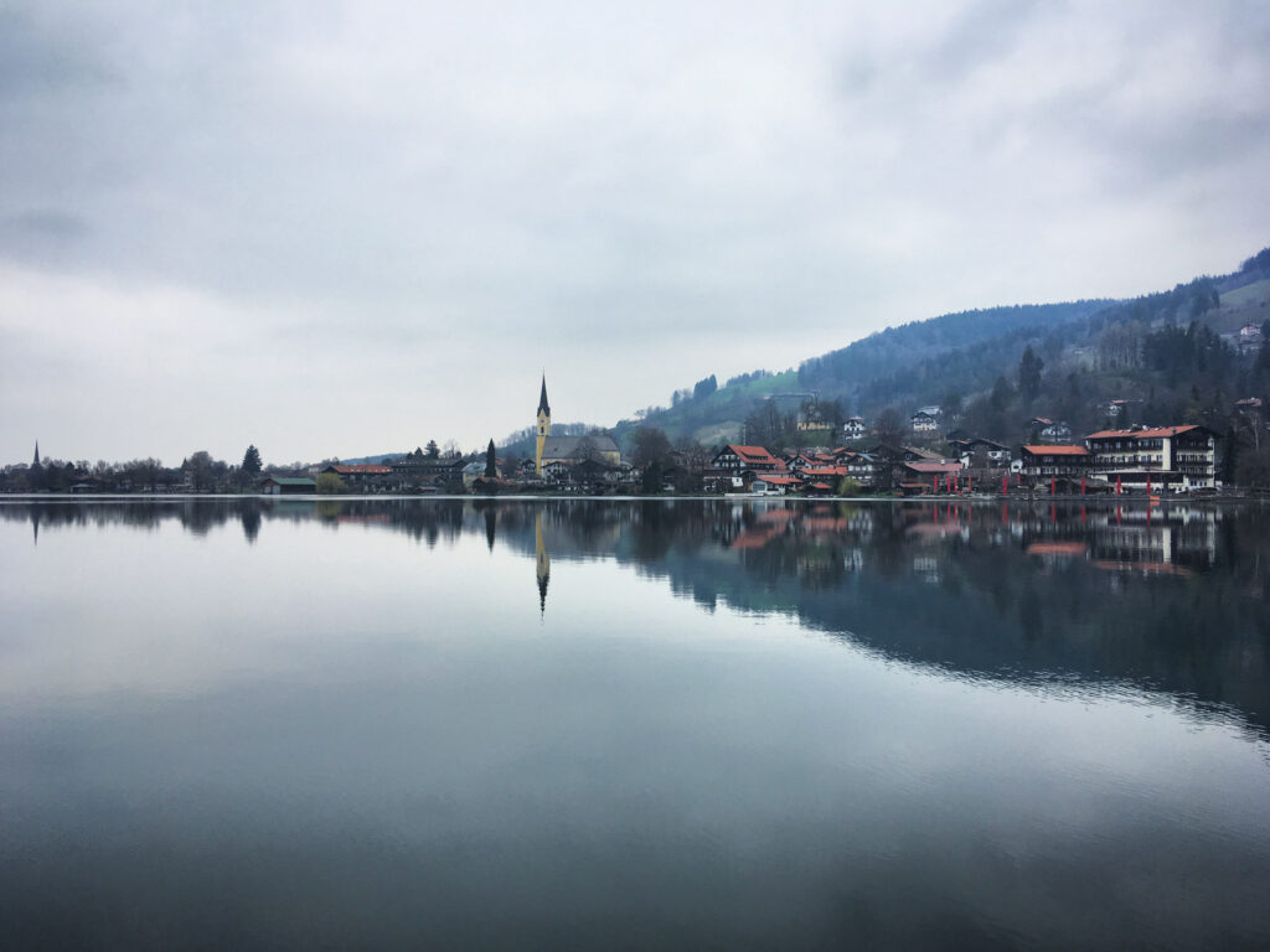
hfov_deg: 61.7
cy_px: 476
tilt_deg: -0.5
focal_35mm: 29
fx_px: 1064
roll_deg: +0.0
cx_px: 635
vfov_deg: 48.2
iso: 25
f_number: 2.2
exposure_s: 1/184
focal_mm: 4.15
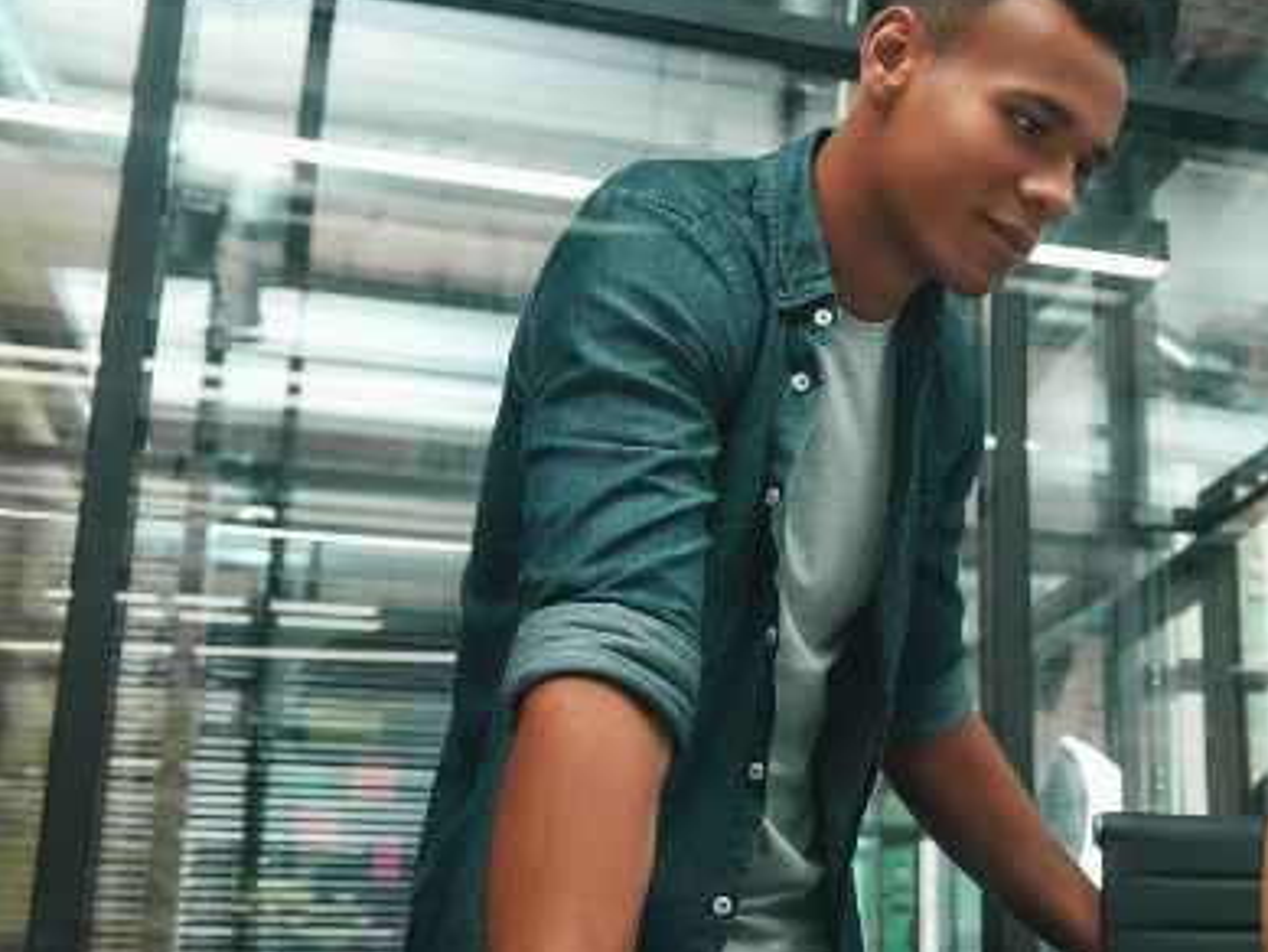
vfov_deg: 27.5
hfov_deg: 33.7
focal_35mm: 53
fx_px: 1942
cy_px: 577
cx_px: 1203
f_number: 4
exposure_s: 1/100
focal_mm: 29
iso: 500
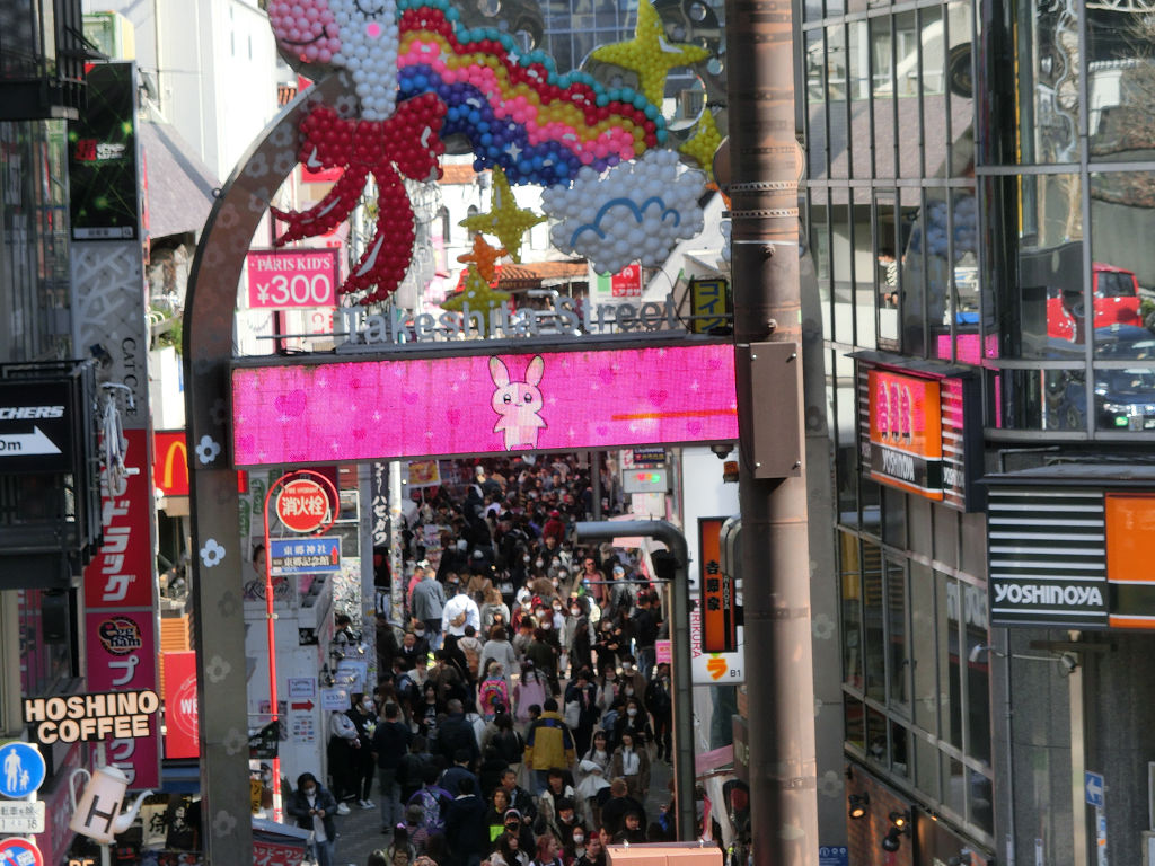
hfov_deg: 12.5
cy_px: 433
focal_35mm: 158
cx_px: 578
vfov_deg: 9.4
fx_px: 5272
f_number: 5.3
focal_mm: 27.9
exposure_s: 1/250
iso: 80
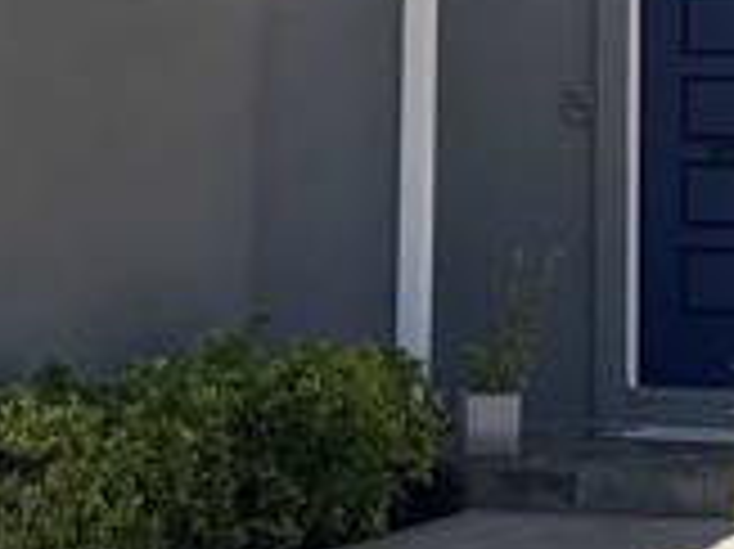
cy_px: -428
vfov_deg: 9.4
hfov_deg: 13.0
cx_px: 558
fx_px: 3199
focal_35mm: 151
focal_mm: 6.76
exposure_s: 1/1464
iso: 100
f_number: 1.78
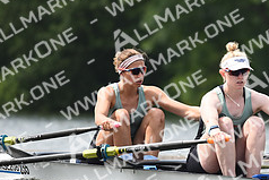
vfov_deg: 1.9
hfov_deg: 2.8
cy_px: 122
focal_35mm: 731
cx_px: 218
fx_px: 5465
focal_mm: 300
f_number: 4
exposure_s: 1/1600
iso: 200
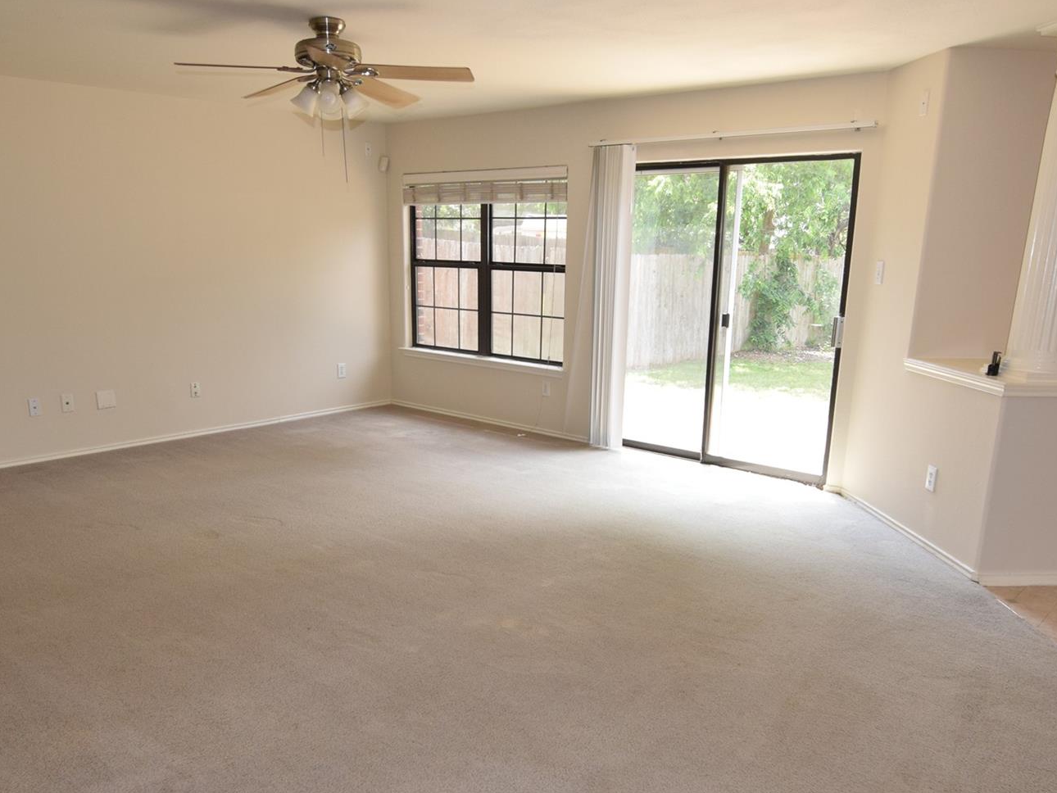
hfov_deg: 60.3
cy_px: 476
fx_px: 909
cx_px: 510
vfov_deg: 46.9
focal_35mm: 30
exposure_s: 1/125
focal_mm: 13
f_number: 5.6
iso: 560
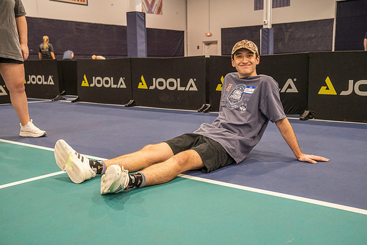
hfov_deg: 47.4
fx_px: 418
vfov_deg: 32.6
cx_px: 184
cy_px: 122
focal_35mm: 41
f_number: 4.5
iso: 4000
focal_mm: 41
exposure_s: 1/250
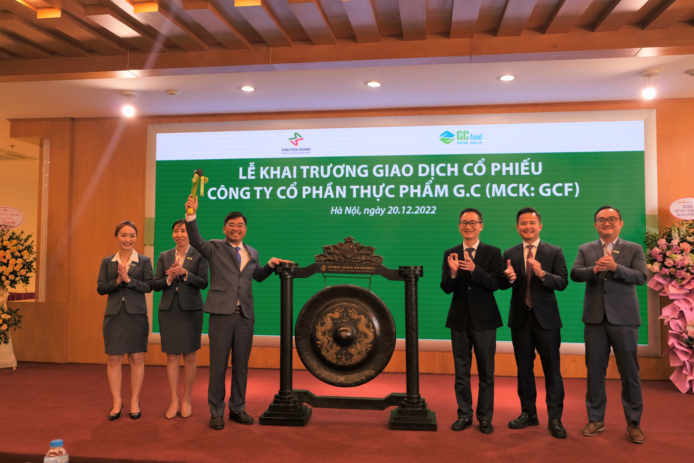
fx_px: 559
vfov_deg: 45.0
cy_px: 232
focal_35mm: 29
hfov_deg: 63.7
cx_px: 347
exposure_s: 1/75
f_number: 3.2
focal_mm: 19.6
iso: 320
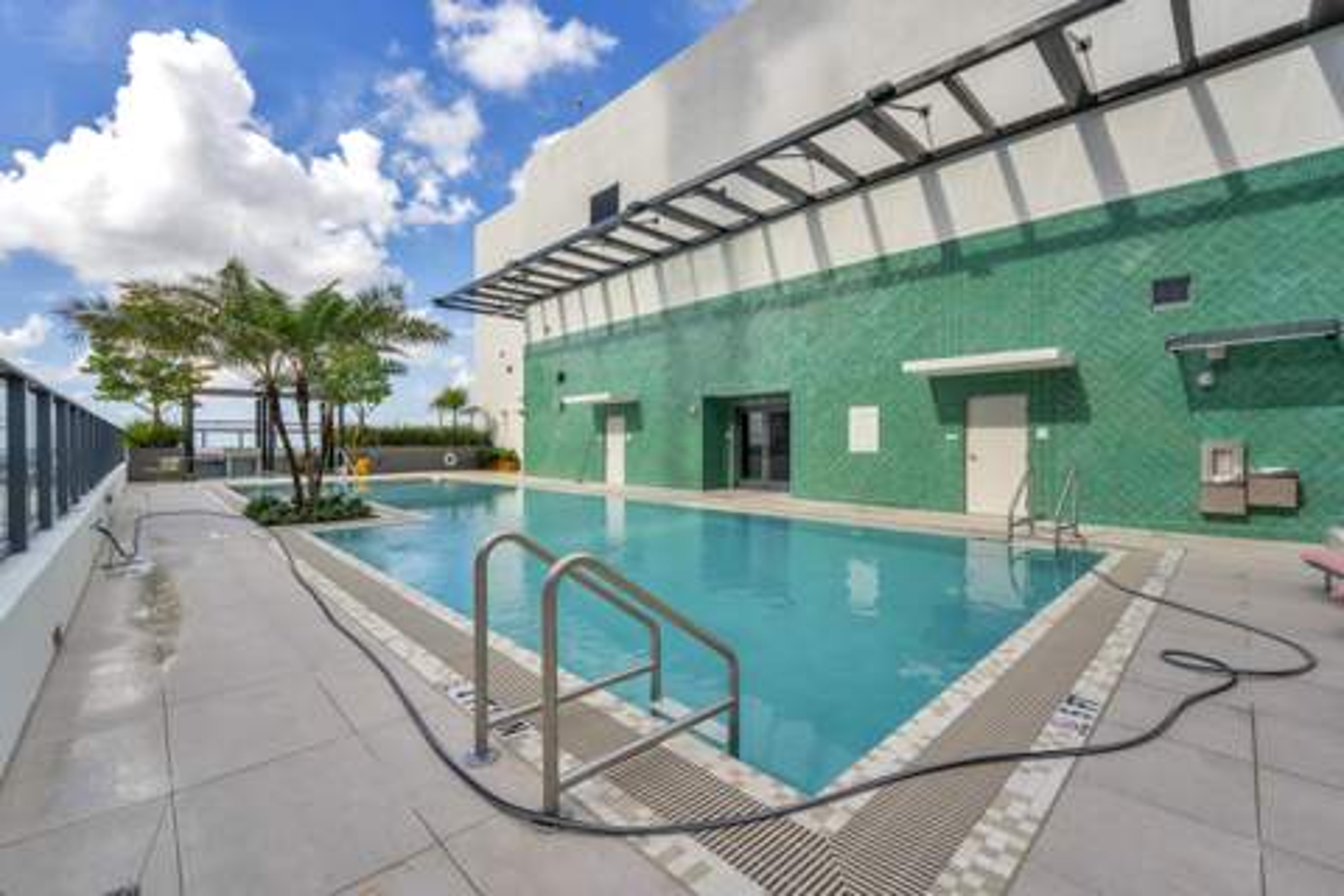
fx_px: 523
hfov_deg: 104.3
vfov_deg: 81.2
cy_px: 448
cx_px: 672
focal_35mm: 14
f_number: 10
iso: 100
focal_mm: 14
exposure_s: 1/160
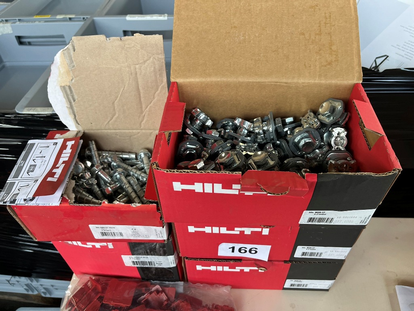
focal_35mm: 26
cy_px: 156
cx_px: 207
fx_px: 311
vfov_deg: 53.1
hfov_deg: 67.3
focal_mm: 5.1
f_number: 1.6
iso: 100
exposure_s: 1/100
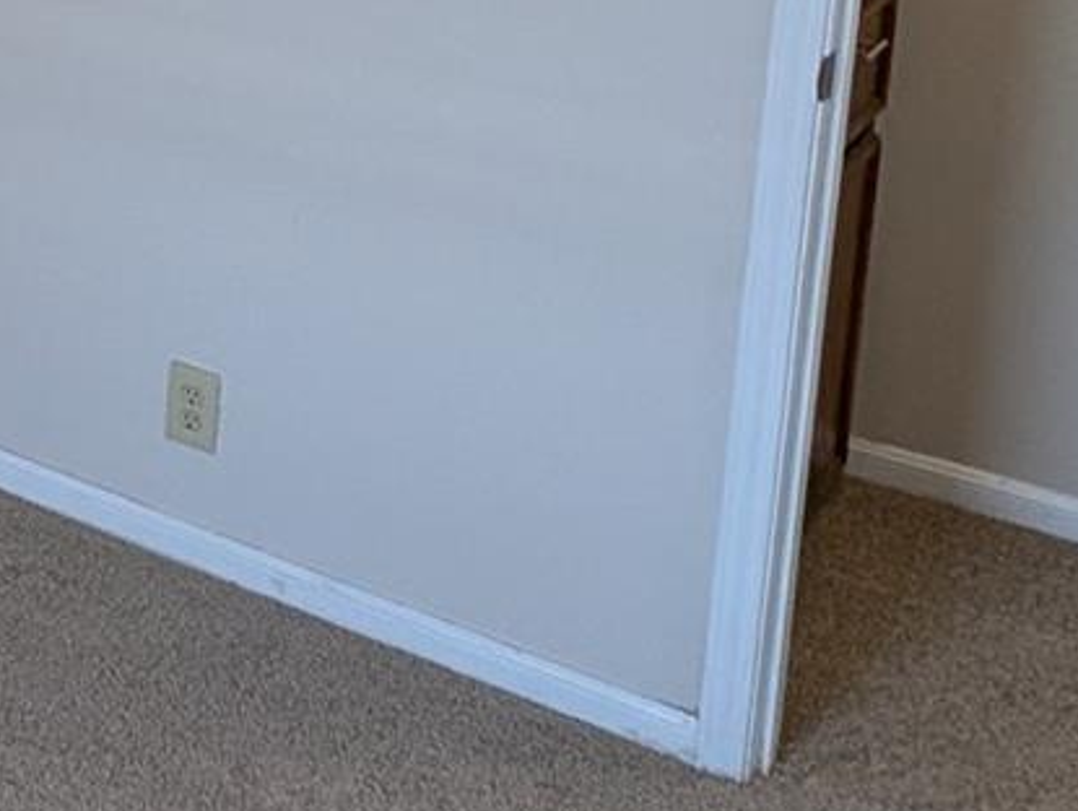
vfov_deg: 22.6
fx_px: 1839
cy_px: -192
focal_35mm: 59
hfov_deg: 25.5
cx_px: -491
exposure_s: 1/60
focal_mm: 2.02
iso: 73
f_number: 1.7
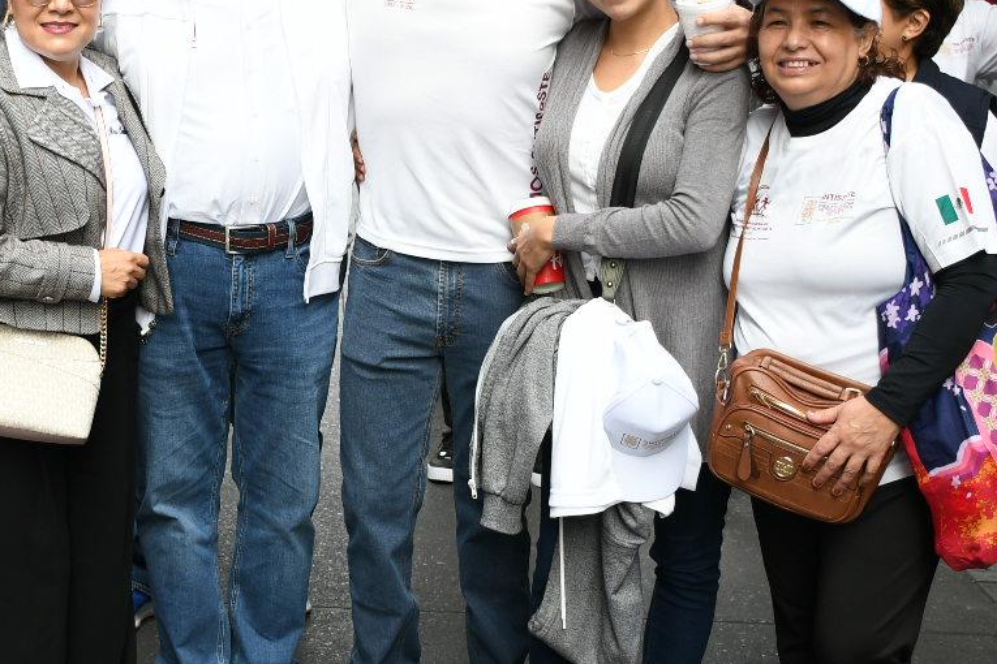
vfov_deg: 18.9
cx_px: 252
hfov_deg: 27.7
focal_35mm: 72
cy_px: 268
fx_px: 1994
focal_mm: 23
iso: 160
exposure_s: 1/100
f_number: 4.5
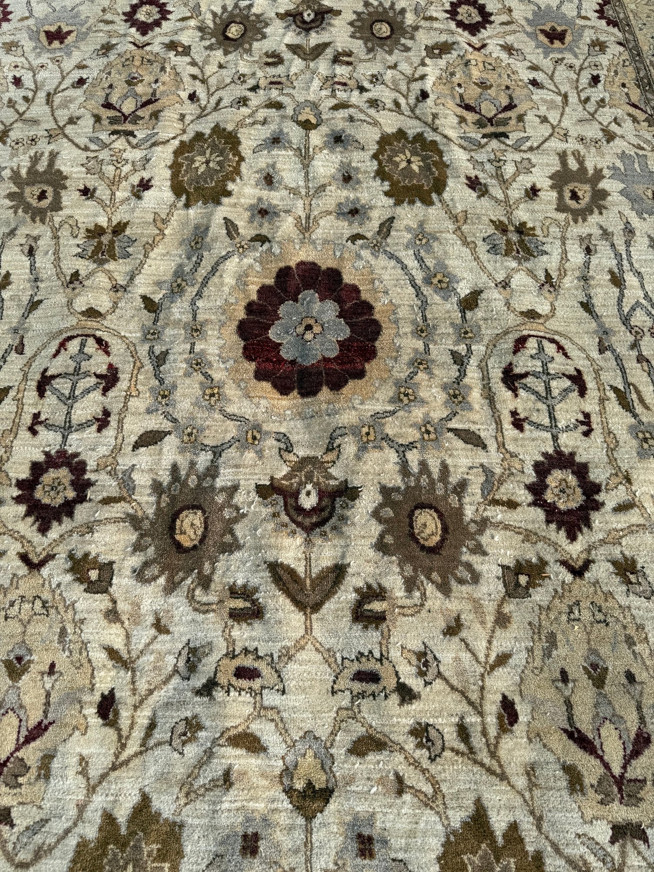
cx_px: 327
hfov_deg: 56.8
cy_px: 436
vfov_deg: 71.6
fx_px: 605
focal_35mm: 24
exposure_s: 1/3953
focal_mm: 6.76
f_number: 1.78
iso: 80
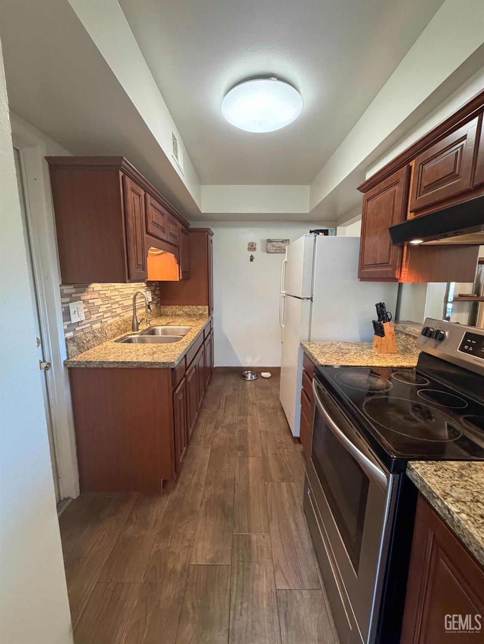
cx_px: 242
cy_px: 322
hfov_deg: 85.7
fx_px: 261
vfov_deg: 102.0
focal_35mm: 14
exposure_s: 1/60
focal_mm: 2.22
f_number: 2.2
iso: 400
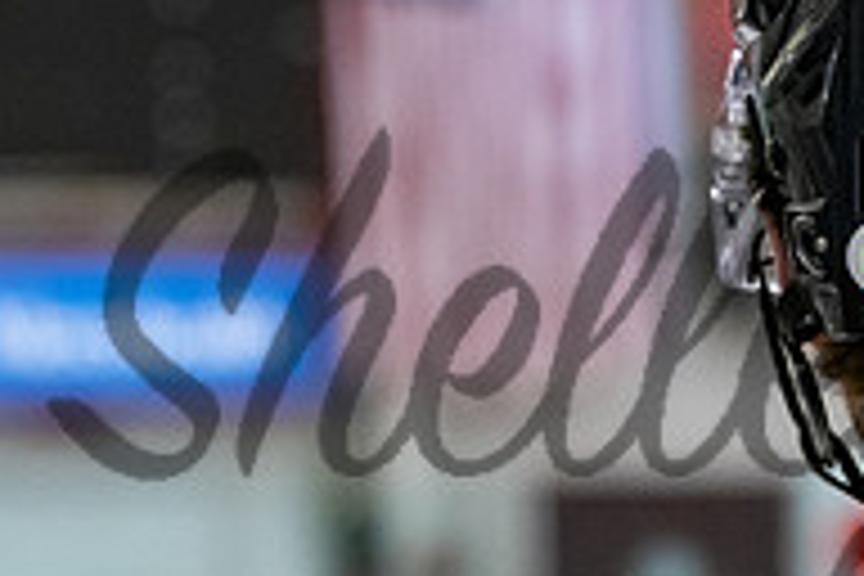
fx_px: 7607
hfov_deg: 6.4
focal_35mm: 317
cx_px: 1148
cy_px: 682
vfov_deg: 4.3
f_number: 3.5
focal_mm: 70
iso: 2000
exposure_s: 1/800
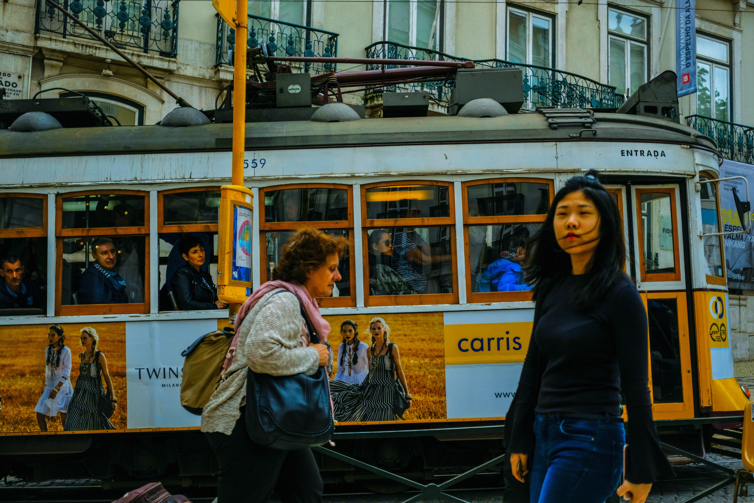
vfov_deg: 32.6
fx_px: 859
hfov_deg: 47.4
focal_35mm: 41
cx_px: 377
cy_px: 252
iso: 200
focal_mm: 27
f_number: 2.8
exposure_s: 1/2000
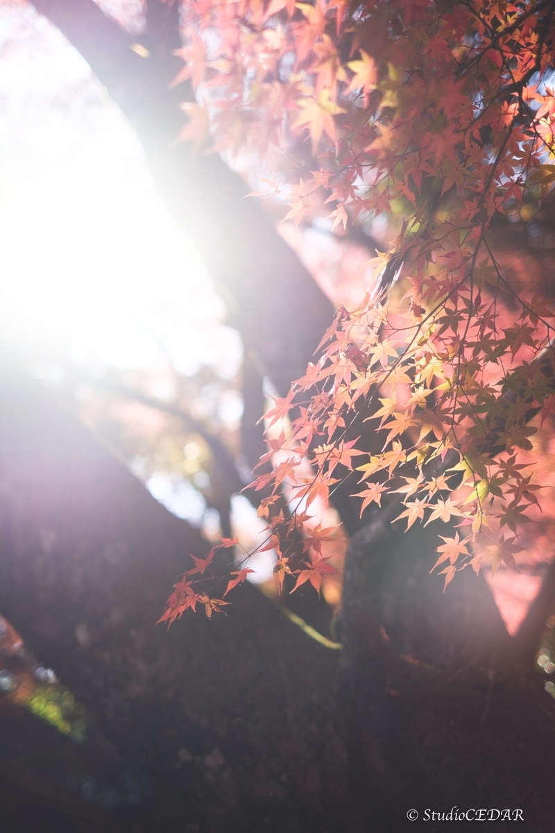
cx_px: 278
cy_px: 416
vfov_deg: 37.5
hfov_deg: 25.5
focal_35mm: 53
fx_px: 1226
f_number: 1.4
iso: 400
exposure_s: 1/3200
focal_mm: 35
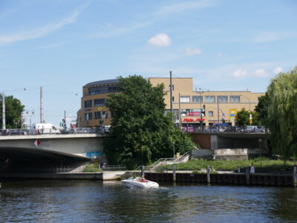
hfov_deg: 23.3
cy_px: 112
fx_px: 721
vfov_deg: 17.6
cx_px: 148
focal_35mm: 84
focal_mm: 42
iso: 200
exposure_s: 1/400
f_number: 8
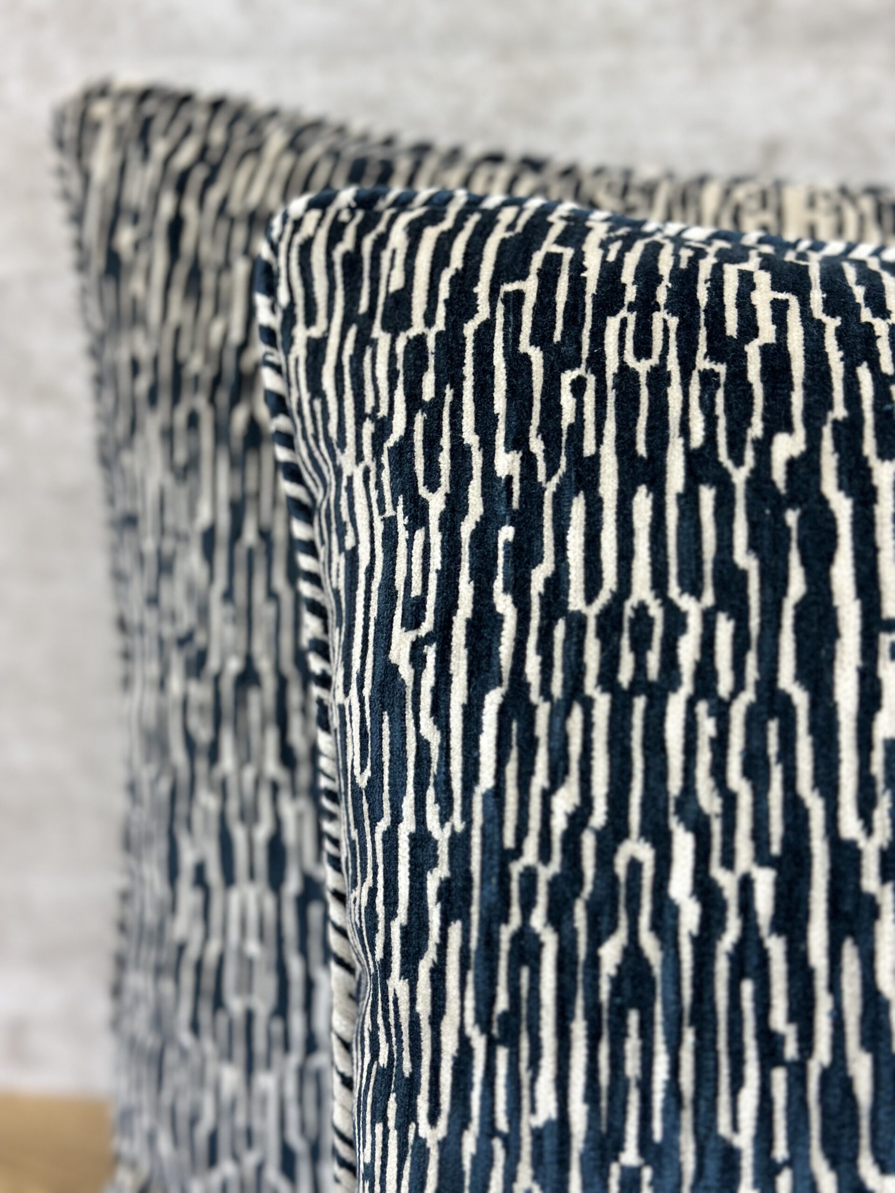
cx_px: 448
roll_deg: +0.8
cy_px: 596
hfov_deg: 30.3
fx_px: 1655
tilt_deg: -18.6
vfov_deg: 39.7
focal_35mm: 48
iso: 100
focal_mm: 6.86
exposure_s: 1/120
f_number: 1.78
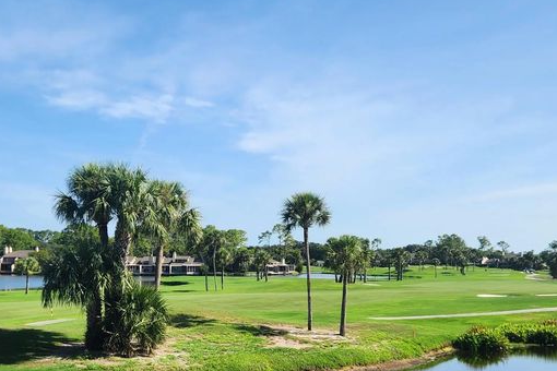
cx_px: 291
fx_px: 743
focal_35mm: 48
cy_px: 250
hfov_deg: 41.1
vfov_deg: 27.9
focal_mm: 5.4
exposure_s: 1/1824
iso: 20
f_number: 1.8
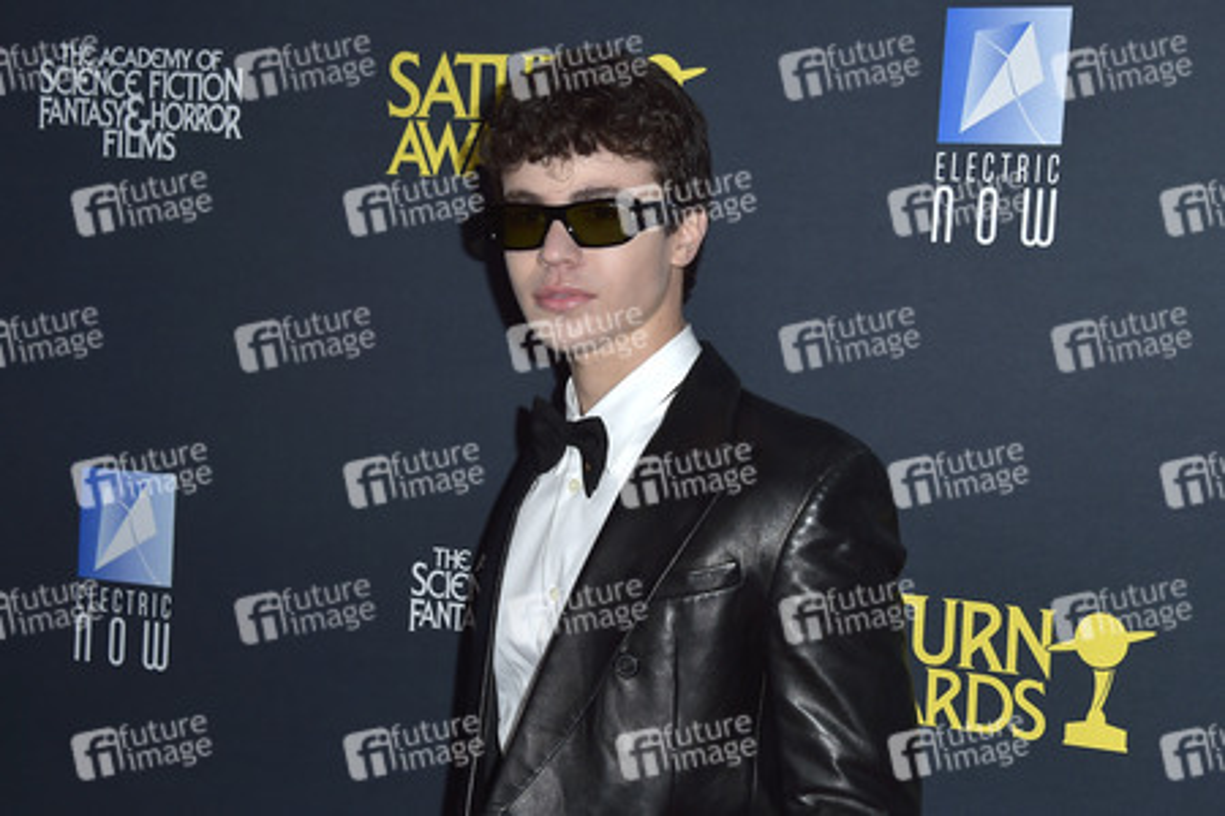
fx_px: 2212
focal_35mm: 65
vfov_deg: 20.9
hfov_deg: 31.0
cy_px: 408
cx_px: 612
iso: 250
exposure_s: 1/250
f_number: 6.3
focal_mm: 65
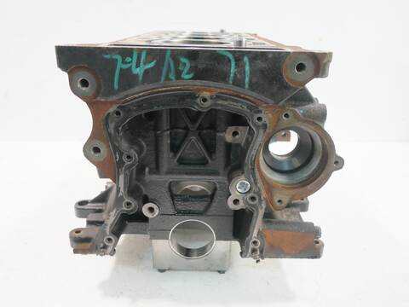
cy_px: 154
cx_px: 204
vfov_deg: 46.8
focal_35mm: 30
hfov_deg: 60.0
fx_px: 354
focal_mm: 15
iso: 640
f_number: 3.7
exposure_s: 1/60
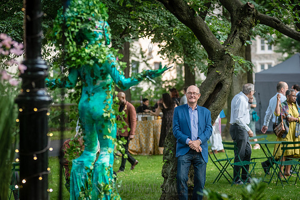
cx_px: 150
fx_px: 1043
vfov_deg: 11.0
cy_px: 100
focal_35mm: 125
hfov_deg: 16.4
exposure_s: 1/500
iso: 1000
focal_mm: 125
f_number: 3.5
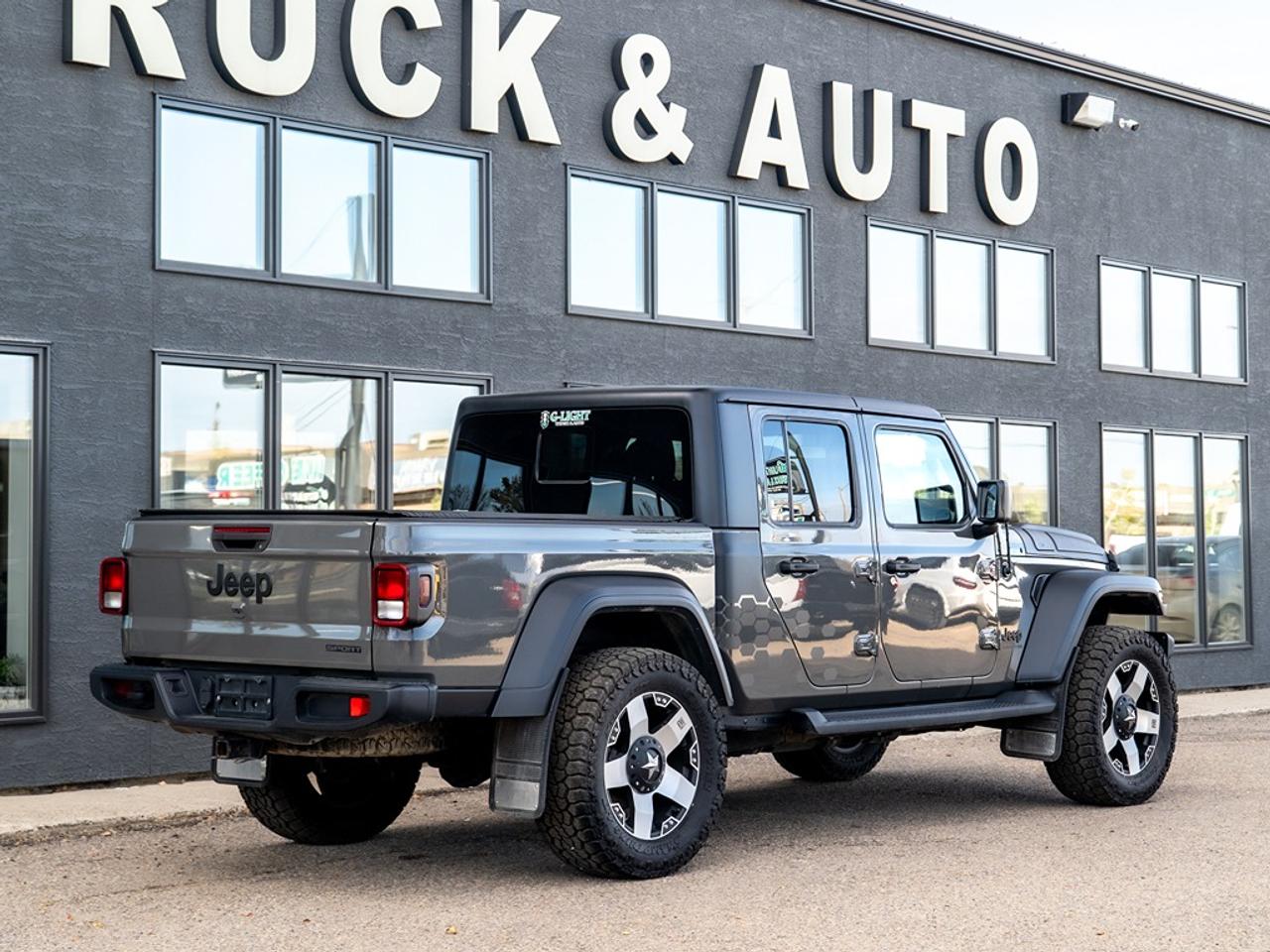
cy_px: 413
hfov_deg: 29.3
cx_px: 658
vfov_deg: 22.2
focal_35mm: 66
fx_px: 2428
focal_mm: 45
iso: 100
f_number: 4
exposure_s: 1/160
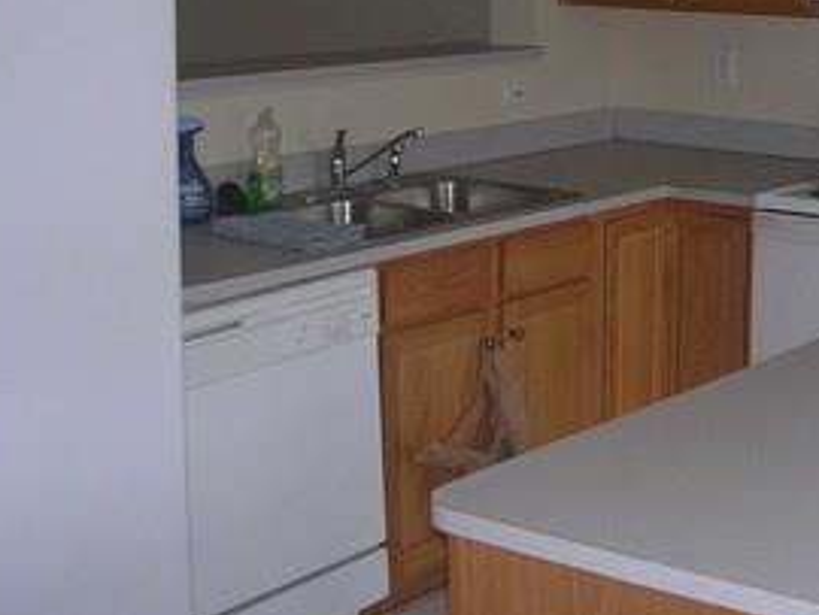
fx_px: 1705
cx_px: 743
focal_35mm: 72
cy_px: 79
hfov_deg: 26.1
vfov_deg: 20.1
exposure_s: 1/60.1
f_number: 2.8
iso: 56
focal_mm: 5.8
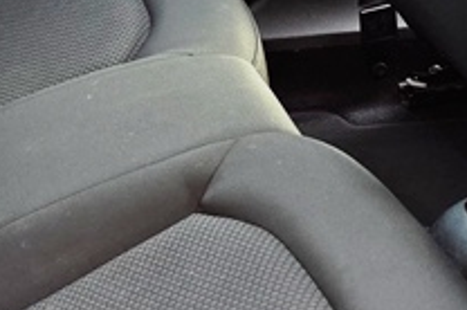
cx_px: 4
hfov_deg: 17.0
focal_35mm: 118
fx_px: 1528
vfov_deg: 11.5
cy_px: 13
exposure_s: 1/180
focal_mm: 6.3
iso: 125
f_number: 1.7
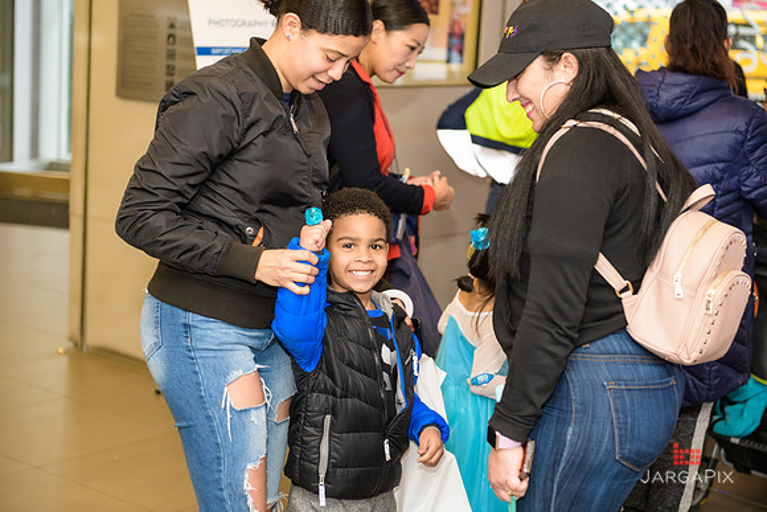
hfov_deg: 28.8
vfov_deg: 19.5
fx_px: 1492
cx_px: 384
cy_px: 256
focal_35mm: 70
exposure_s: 1/125
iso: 800
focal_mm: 70
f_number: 3.2
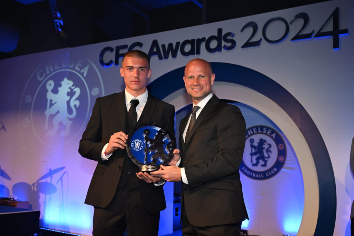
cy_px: 118
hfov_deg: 51.9
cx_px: 177
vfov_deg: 36.0
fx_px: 364
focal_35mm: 37
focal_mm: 37
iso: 1000
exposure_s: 1/160
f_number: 4
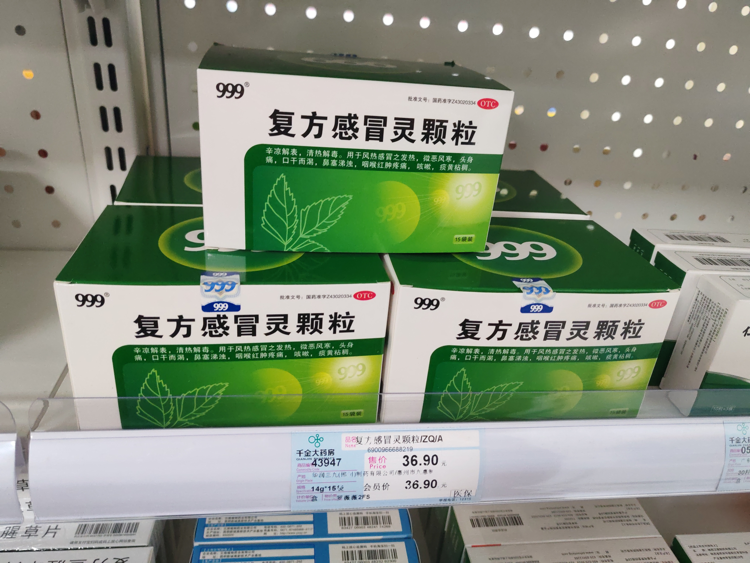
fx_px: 585
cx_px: 375
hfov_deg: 65.3
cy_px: 282
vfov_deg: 51.4
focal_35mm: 27
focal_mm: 5.52
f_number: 1.95
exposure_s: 1/50
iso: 800
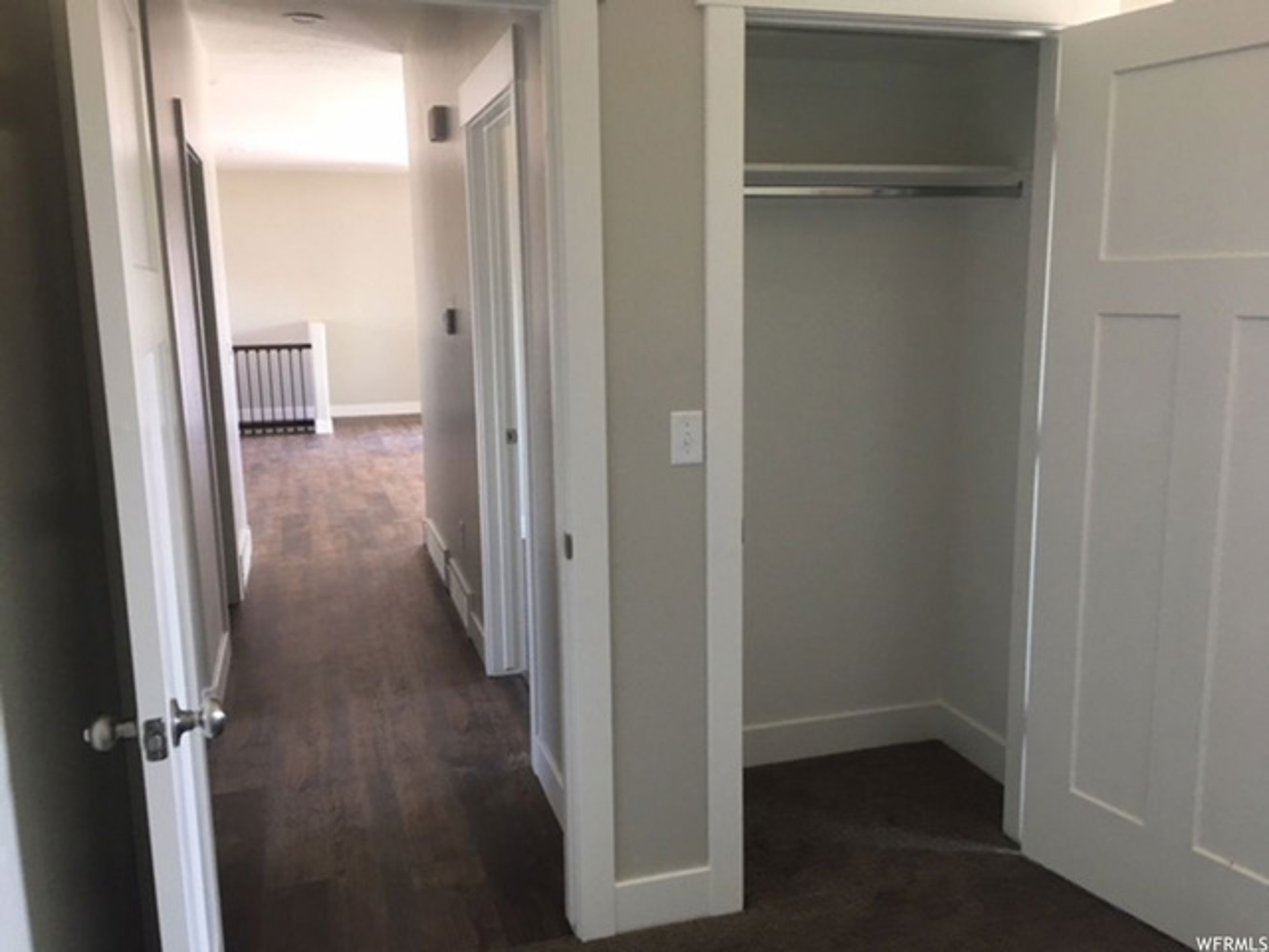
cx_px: 634
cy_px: 476
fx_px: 1063
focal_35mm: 29
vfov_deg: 48.2
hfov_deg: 61.7
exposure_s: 1/30
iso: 80
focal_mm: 4.15
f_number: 2.2
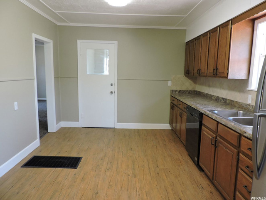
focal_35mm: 24
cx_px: 133
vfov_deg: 56.8
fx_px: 184
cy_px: 100
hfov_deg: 71.6
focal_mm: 4.3
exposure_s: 1/30
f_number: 3
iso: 220
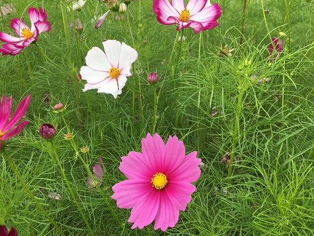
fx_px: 290
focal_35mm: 32
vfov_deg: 44.2
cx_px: 162
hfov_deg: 56.8
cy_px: 123
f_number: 2.2
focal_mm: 4.15
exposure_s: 1/493
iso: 25
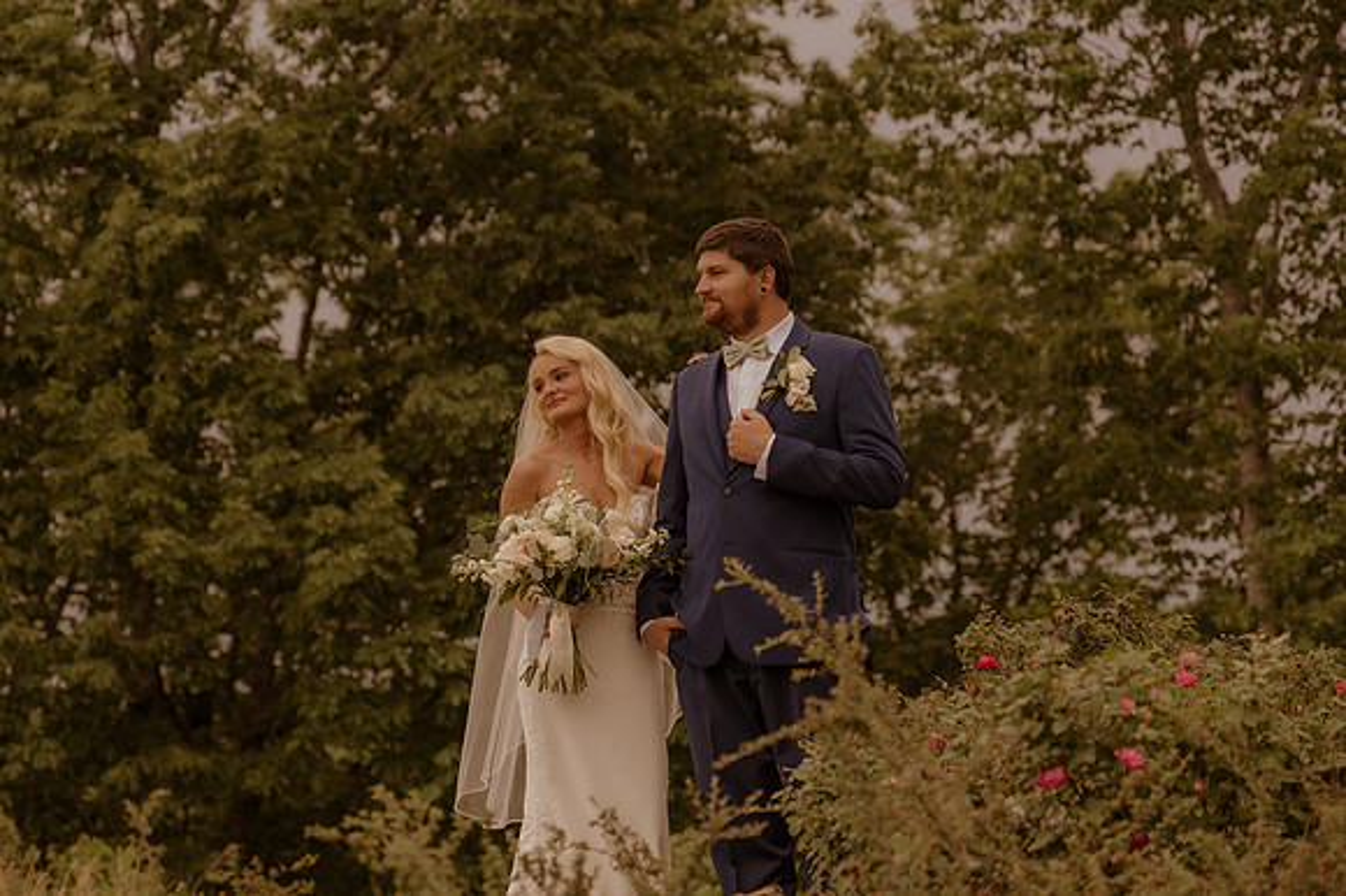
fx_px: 3923
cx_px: 673
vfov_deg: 13.0
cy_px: 448
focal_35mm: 105
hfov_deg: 19.5
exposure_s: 1/1250
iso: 1000
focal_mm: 70
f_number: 3.2
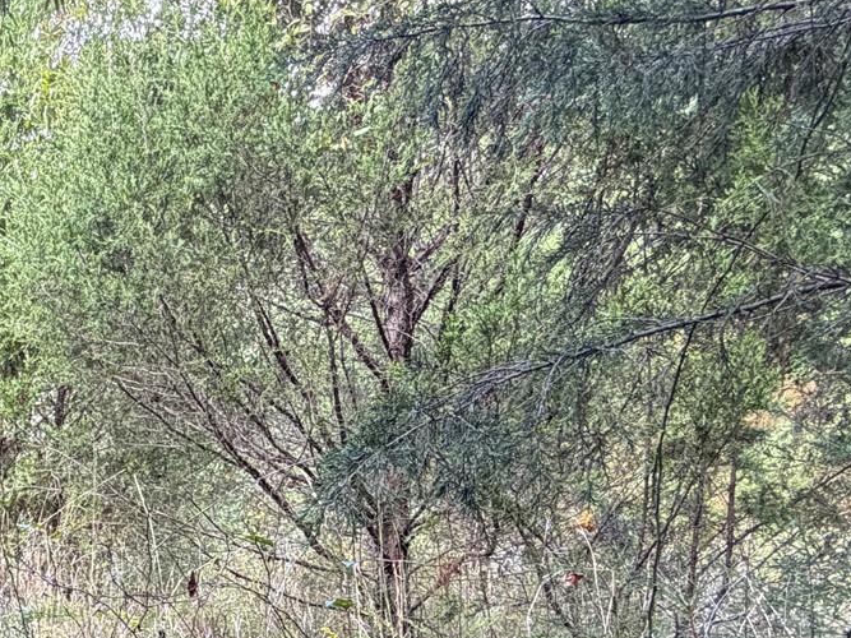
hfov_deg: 34.5
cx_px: -184
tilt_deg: -4.3
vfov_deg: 29.0
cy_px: 769
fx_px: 1057
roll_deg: +2.8
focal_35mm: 43
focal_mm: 2.22
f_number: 2.2
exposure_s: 1/121
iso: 250
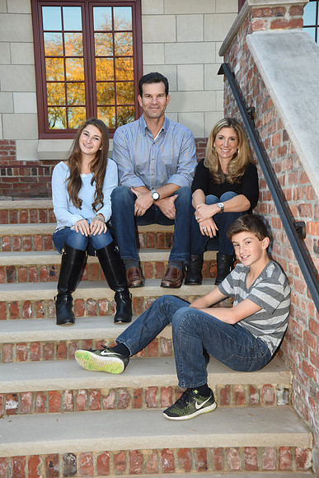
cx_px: 160
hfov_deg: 29.9
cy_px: 239
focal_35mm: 45
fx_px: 598
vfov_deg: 43.6
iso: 640
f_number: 8
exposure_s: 1/100
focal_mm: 45
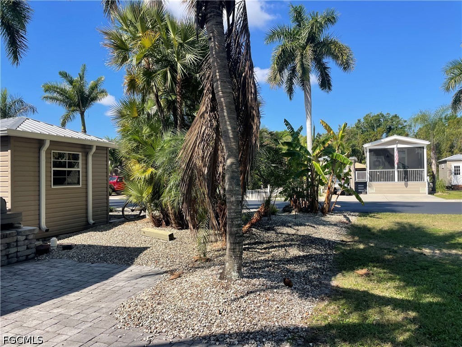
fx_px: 347
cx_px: 231
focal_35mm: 26
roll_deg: -2.1
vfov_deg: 53.1
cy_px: 174
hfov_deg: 67.3
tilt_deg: +4.7
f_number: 1.6
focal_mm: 4.2
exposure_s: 1/2257
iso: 32
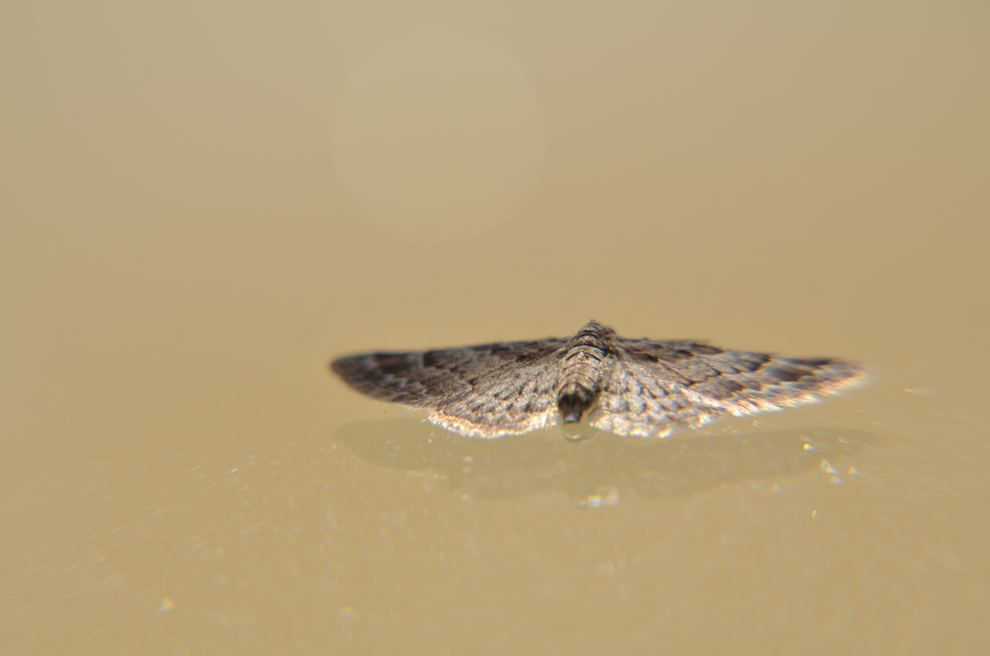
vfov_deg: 13.8
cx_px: 495
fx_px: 2717
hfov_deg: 20.6
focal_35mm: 99
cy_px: 328
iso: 100
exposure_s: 1/200
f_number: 9
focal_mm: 66
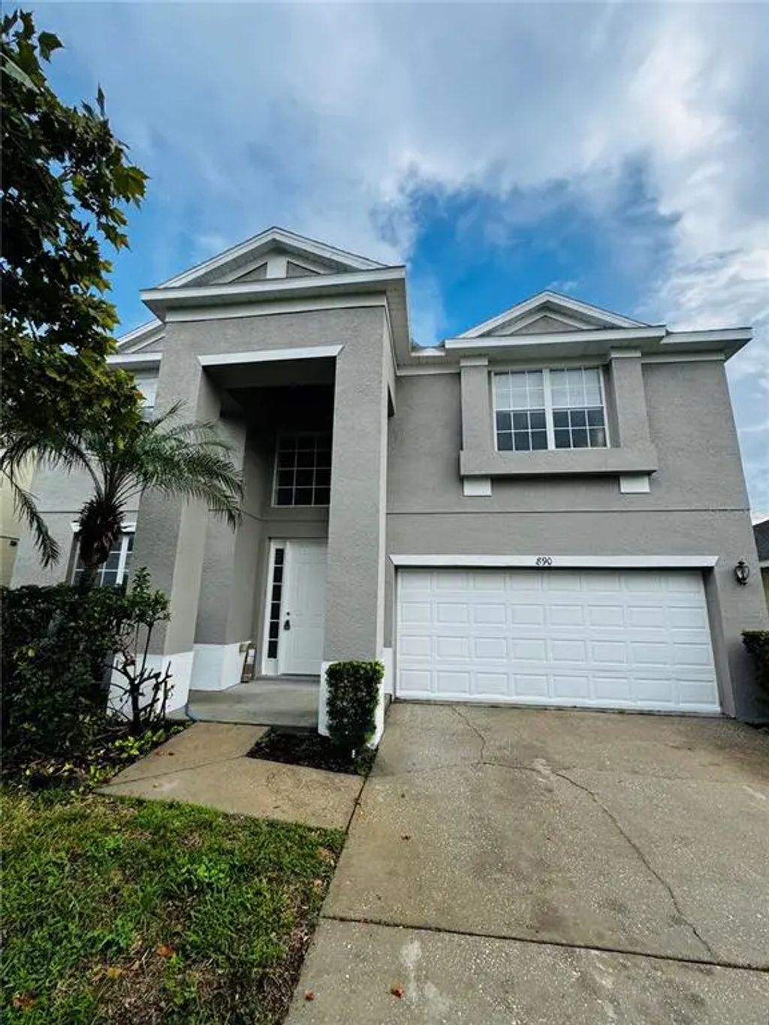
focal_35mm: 14
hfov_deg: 85.7
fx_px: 415
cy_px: 512
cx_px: 384
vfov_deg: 102.1
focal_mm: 2.22
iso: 50
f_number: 2.2
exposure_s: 1/625
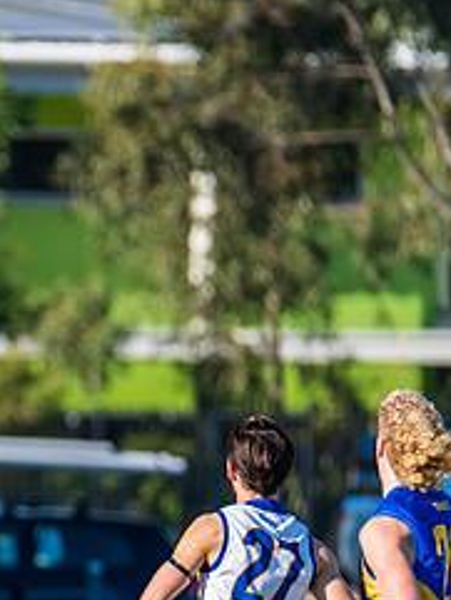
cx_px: -117
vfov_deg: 1.8
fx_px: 18831
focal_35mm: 1085
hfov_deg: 1.4
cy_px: 454
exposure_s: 1/2000
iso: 800
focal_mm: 450
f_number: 6.3
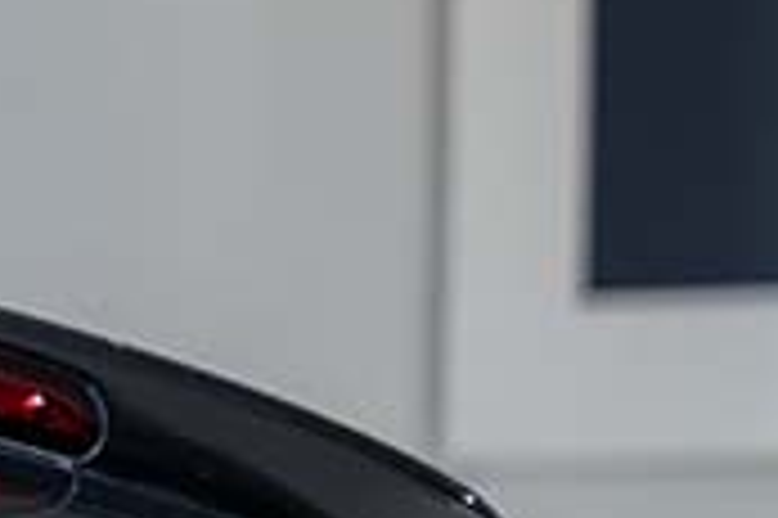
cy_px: 905
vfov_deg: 4.9
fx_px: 6002
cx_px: 2051
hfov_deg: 6.9
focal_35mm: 278
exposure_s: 1/250
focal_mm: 50
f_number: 2.8
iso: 100
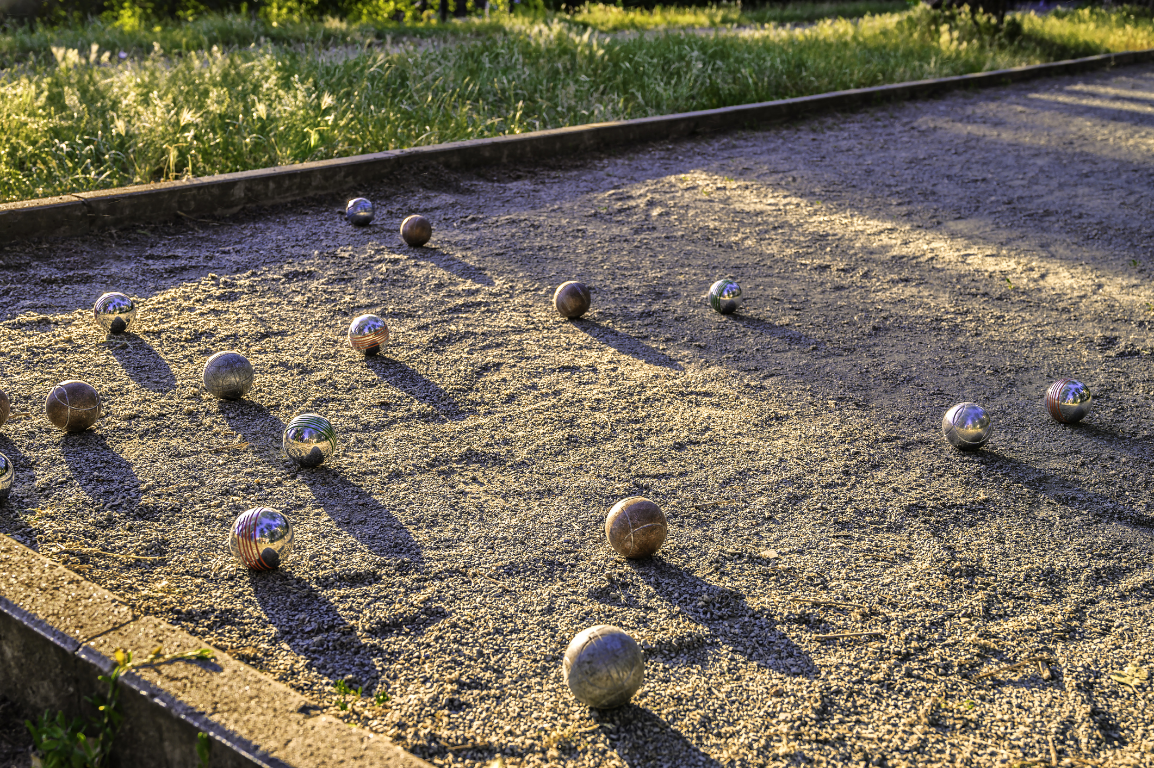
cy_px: 384
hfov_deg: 51.9
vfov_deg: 35.9
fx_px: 1185
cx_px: 577
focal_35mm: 37
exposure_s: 1/125
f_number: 5.6
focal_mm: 37
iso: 100
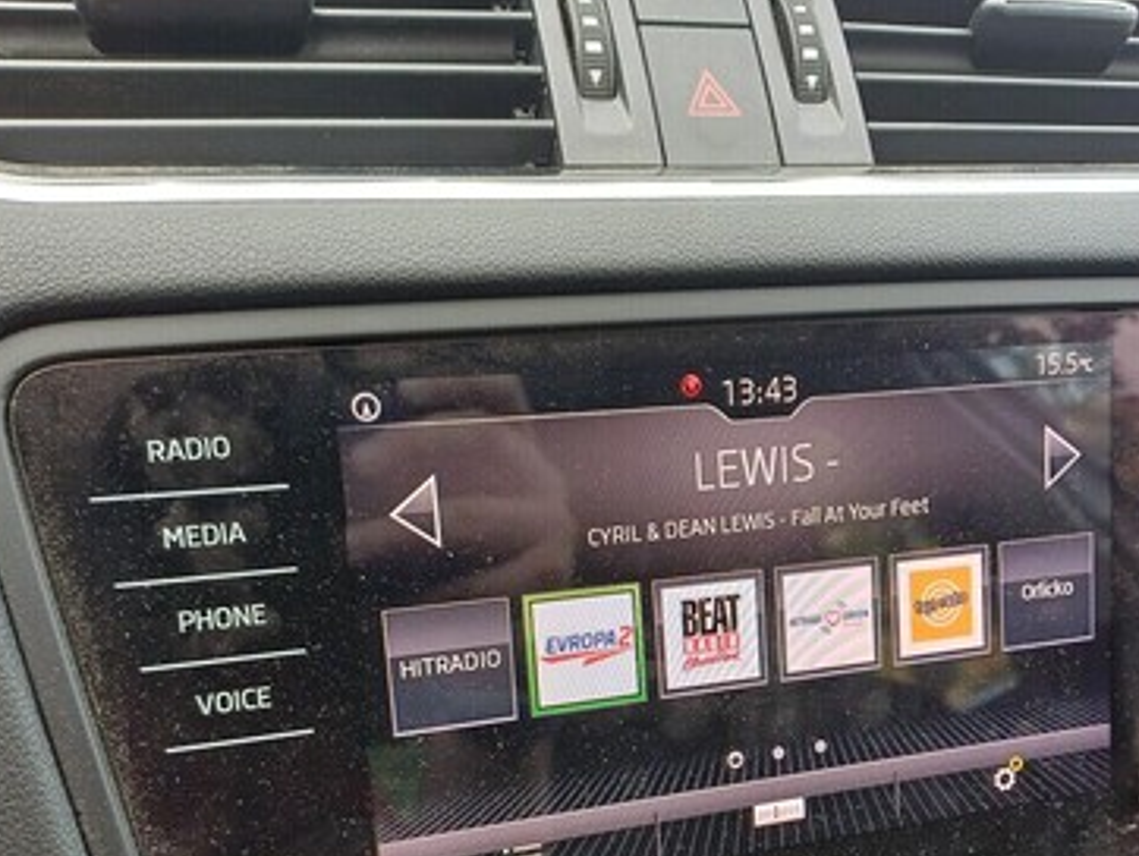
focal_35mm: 38
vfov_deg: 37.1
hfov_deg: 48.9
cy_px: 615
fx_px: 1251
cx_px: 620
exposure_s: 1/50
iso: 64
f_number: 1.8
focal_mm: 4.65
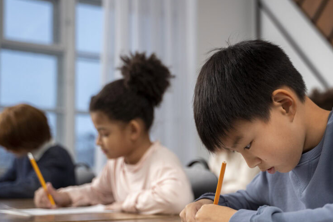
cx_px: 228
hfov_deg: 32.5
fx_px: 564
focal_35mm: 61
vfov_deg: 22.2
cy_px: 149
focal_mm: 44
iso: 1250
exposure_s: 1/250
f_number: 2.8
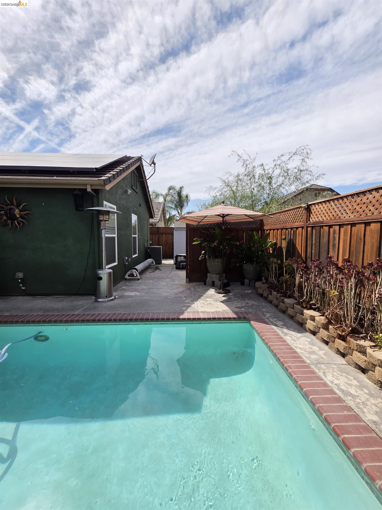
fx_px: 191
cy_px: 255
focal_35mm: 13
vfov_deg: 106.2
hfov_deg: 89.9
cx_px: 191
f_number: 1.9
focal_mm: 2.2
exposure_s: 1/2384
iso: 40
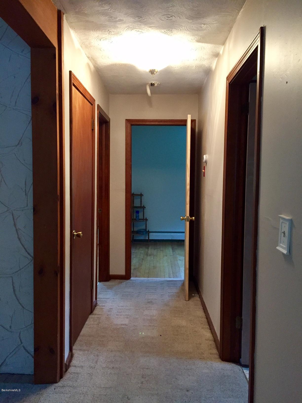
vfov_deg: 61.7
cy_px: 202
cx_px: 151
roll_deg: -0.4
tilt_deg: -3.1
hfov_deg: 48.2
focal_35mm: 29
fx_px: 337
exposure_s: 1/30
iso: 200
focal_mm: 4.15
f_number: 2.2
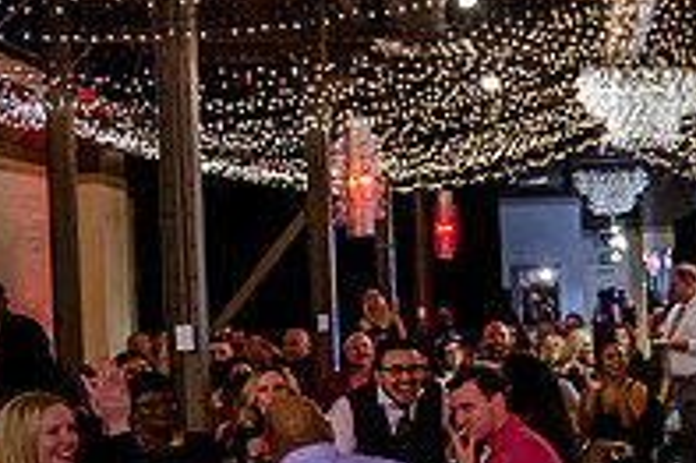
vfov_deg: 18.6
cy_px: 306
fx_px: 1410
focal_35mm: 73
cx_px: 954
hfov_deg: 23.7
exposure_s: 1/200
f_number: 2.8
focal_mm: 24
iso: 5000
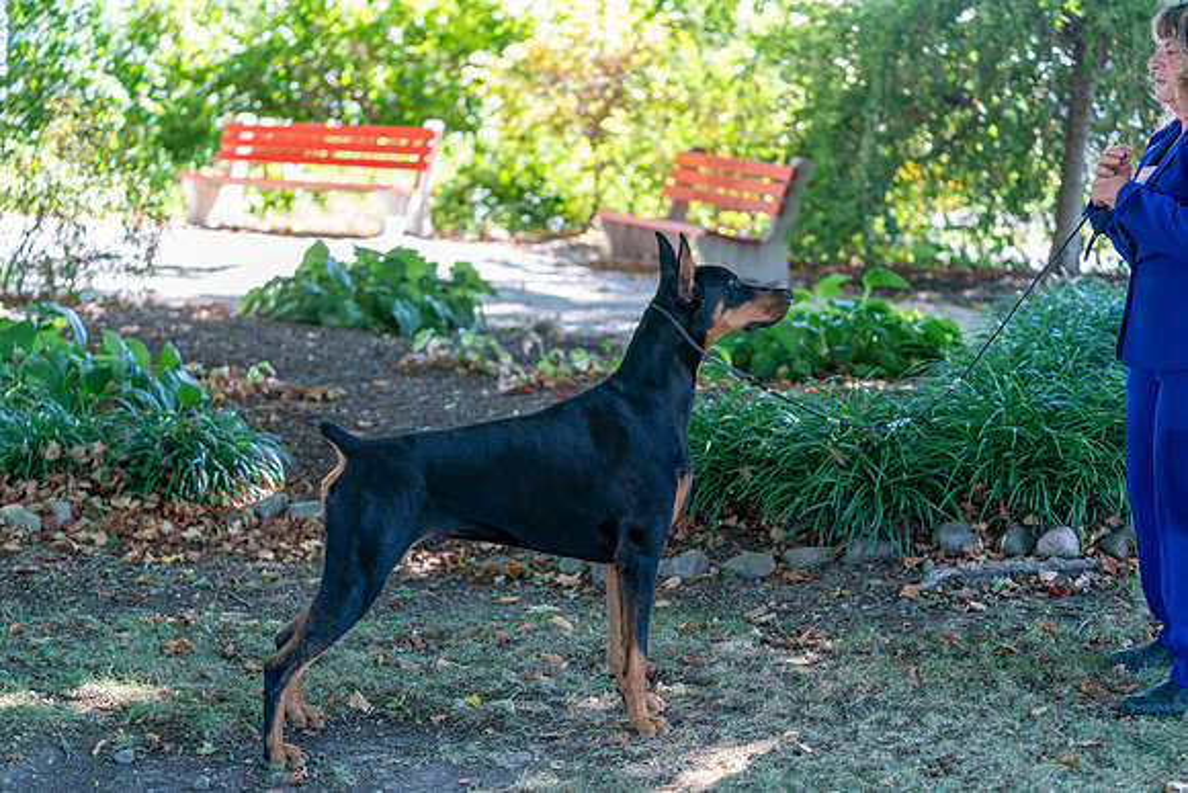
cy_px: 396
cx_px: 594
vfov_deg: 19.5
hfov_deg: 28.8
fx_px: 2310
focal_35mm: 70
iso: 400
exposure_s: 1/400
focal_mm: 70
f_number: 2.8
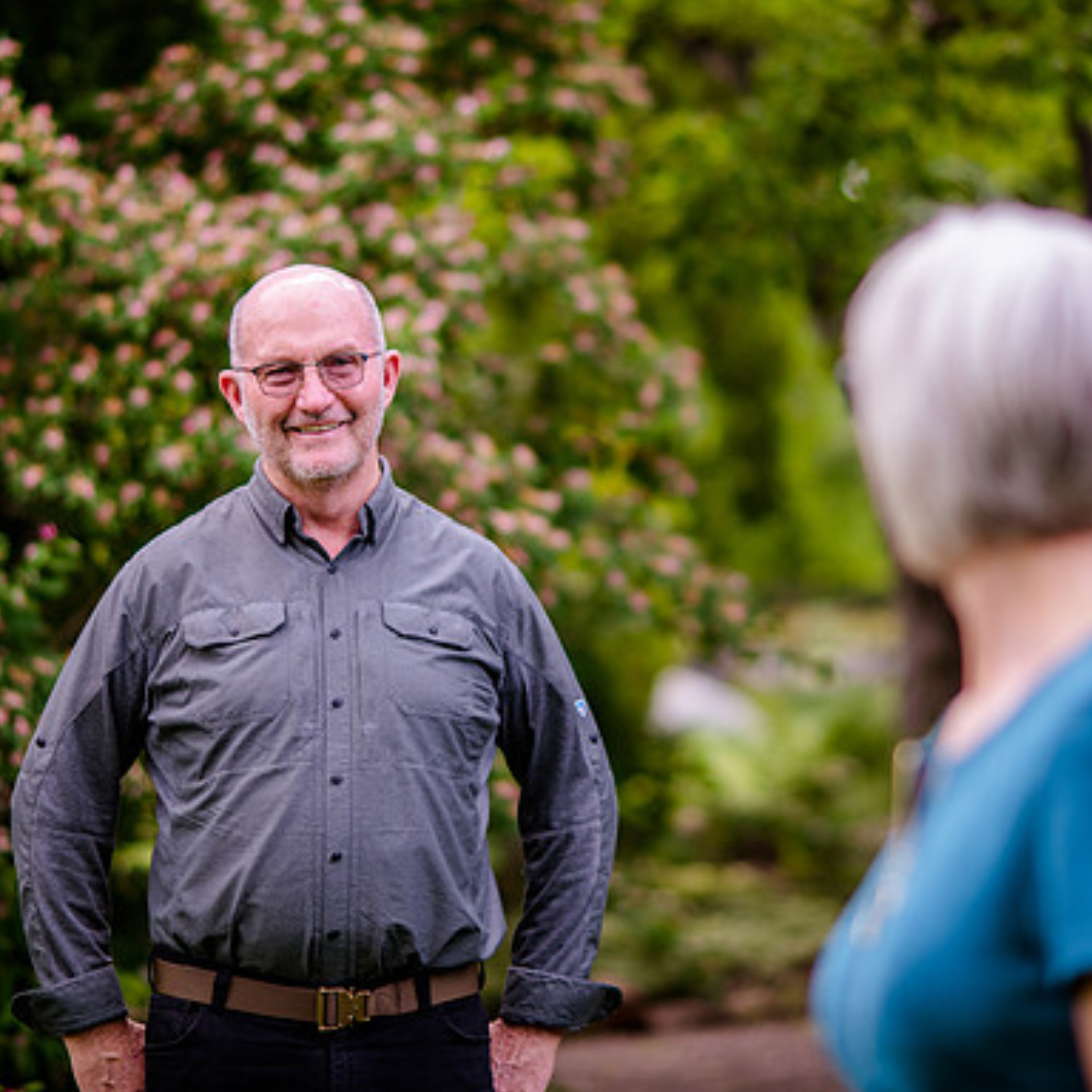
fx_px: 5496
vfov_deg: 11.3
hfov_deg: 11.3
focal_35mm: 154
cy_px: 470
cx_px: 609
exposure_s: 1/400
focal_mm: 105
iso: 200
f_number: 2
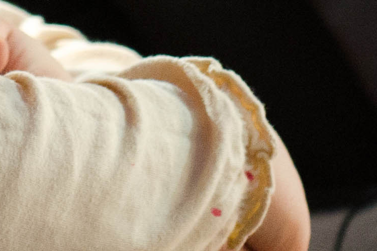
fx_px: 13980
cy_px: -319
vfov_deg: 1.0
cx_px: 192
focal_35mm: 1335
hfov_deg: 1.5
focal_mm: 135
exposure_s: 1/100
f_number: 3.5
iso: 800
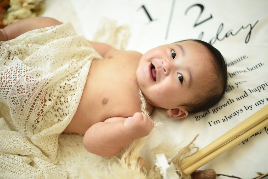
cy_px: 90
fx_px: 372
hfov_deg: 39.6
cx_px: 134
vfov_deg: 27.0
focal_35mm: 50
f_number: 1.8
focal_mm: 50
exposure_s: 1/160
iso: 100
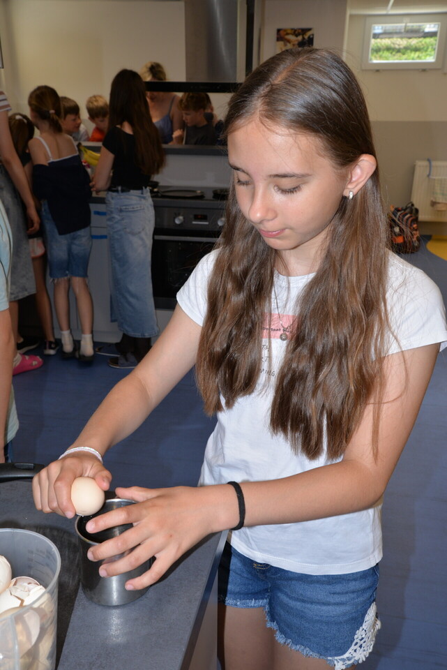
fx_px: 670
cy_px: 335
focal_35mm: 36
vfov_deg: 53.1
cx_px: 224
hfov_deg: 36.9
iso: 640
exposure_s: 1/80
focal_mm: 36
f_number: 11
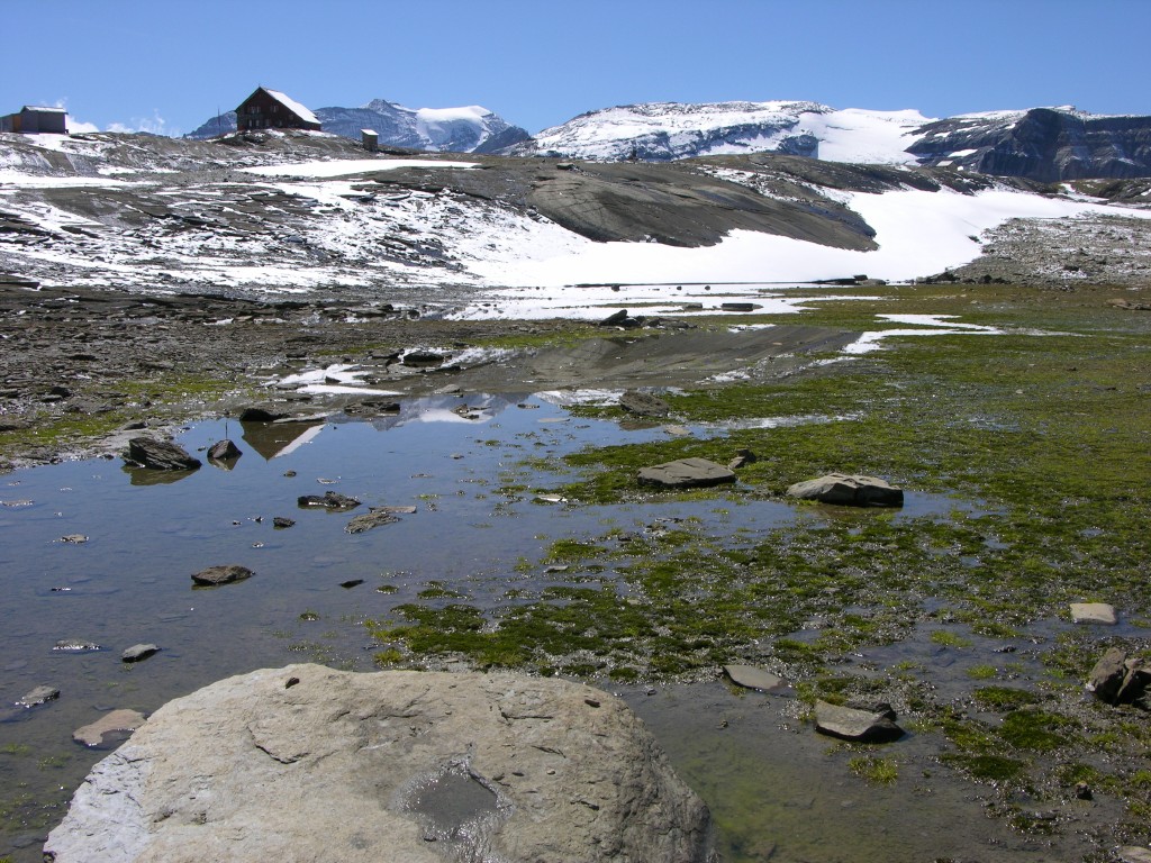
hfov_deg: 47.9
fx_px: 1297
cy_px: 432
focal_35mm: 39
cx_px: 576
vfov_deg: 36.8
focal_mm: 10
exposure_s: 1/288
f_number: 7.2
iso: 50
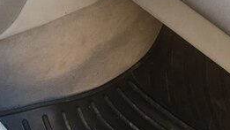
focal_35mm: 80
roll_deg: -4.6
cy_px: -72
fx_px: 488
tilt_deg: -35.0
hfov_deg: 26.3
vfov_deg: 14.0
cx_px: 63
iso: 50
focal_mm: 4.15
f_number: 2.2
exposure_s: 1/33
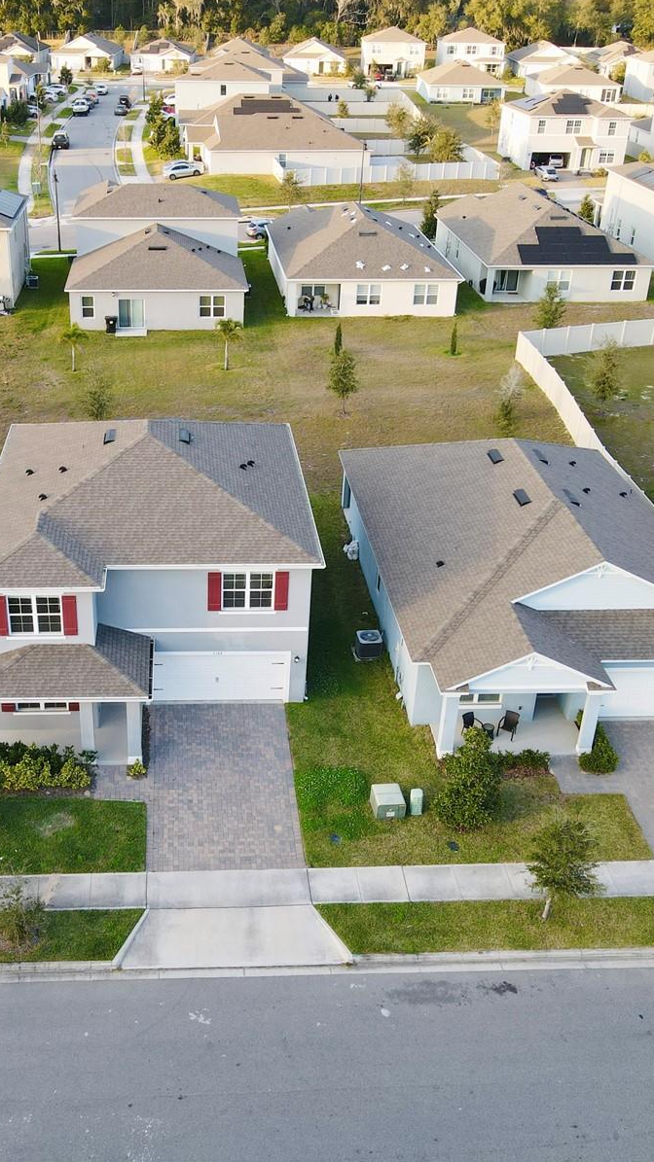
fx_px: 1079
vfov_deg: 56.6
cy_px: 580
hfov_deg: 33.5
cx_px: 228
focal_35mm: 35
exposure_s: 1/100
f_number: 2.8
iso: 100
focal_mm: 4.5
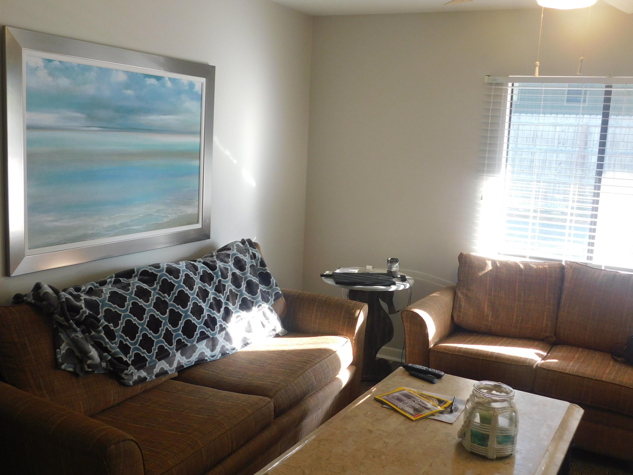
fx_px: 658
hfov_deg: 51.4
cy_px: 238
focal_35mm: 36
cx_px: 316
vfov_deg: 39.7
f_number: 3.5
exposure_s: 1/30
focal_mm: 6.3
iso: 200
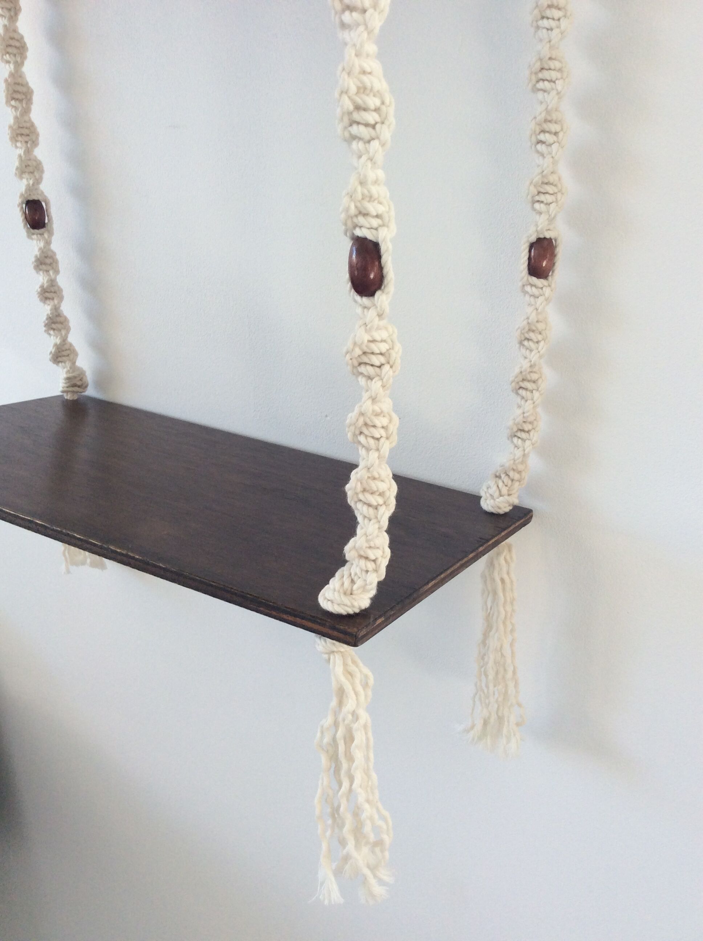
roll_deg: +1.7
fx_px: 869
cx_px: 352
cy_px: 470
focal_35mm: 32
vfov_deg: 56.9
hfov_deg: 44.1
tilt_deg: -23.1
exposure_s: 1/100
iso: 50
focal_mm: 3.3
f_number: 2.4
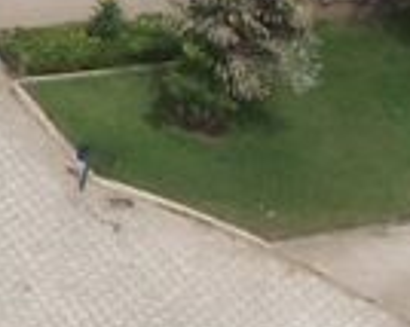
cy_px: -144
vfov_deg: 5.4
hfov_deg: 6.7
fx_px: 3432
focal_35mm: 283
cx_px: -303
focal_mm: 6.3
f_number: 5.6
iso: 64
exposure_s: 1/500
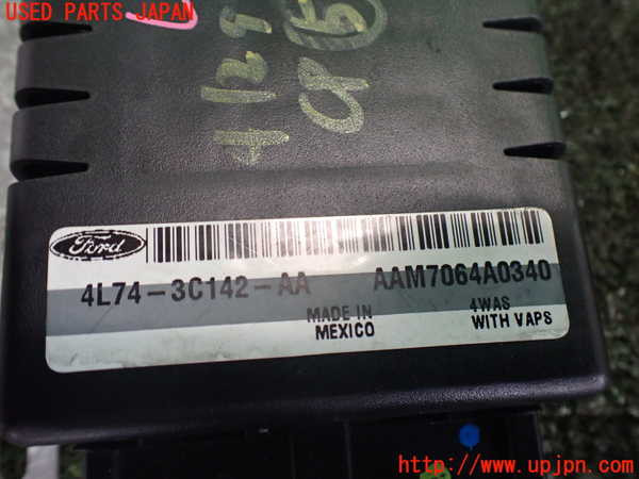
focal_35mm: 30
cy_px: 240
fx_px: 554
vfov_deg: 46.8
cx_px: 320
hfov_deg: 60.0
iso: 640
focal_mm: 5.4
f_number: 2.3
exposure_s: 1/125
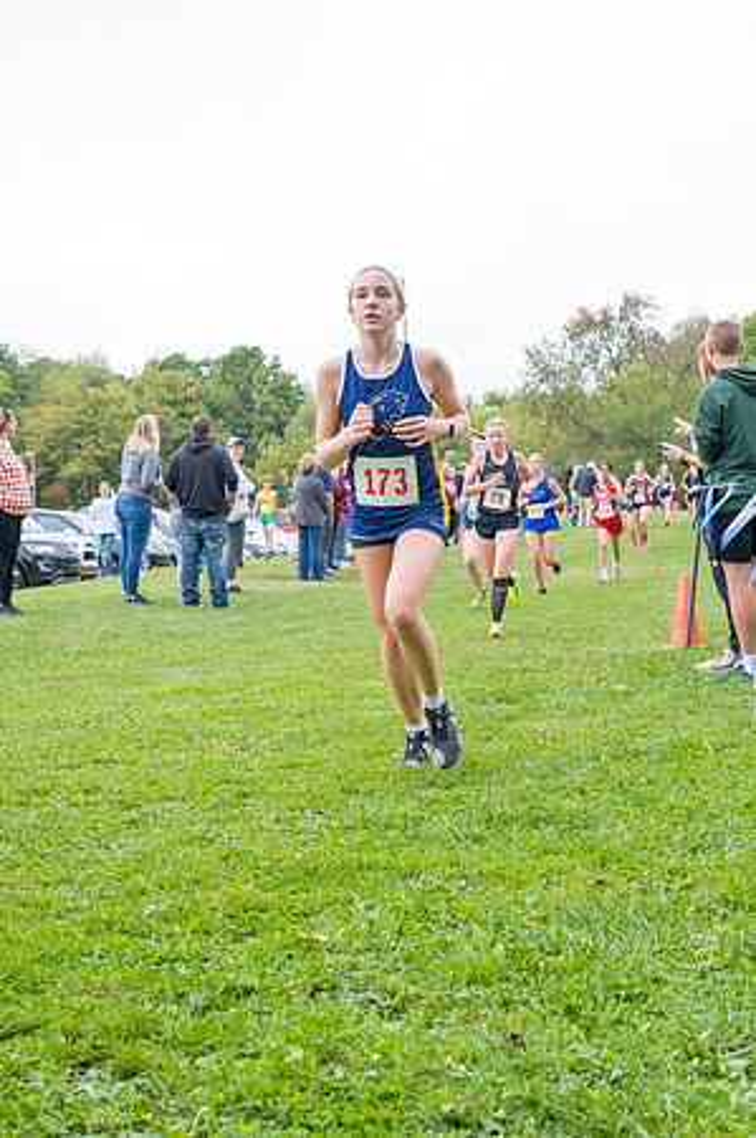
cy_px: 569
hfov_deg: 25.9
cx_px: 378
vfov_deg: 38.2
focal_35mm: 52
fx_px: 1642
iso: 2000
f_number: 5.6
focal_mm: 35
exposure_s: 1/1250
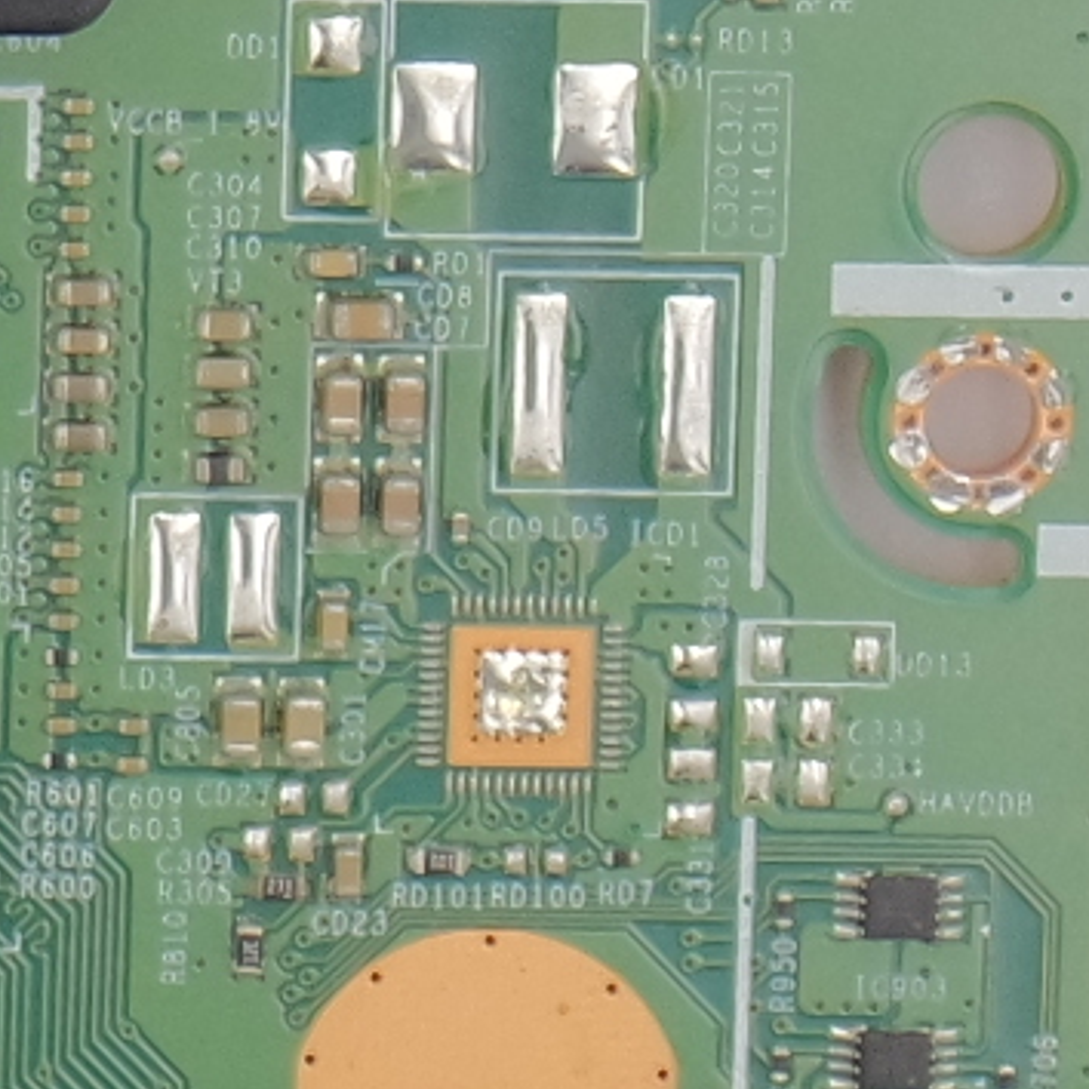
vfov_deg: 3.8
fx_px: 16266
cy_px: -108
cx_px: -1258
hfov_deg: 3.8
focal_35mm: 457
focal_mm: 24
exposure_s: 1/100
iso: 200
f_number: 5.6
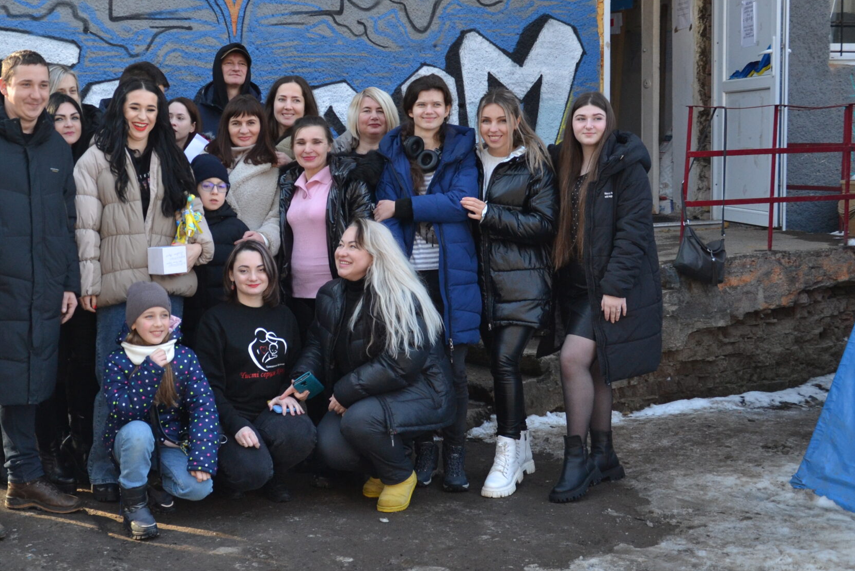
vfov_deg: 26.5
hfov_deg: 37.7
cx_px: 197
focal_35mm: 51
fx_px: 1211
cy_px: 235
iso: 500
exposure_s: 1/500
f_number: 3.8
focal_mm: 22
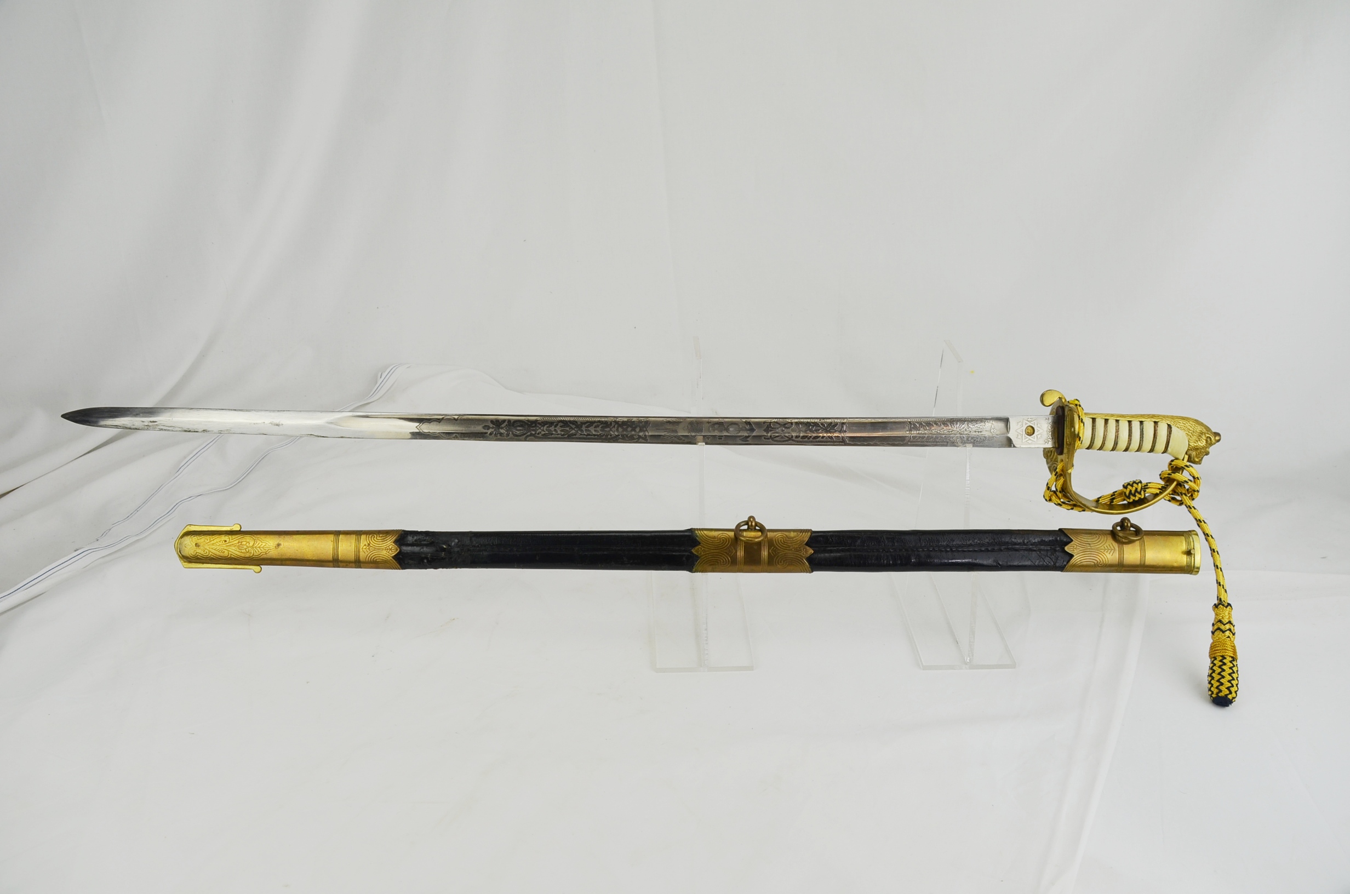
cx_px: 675
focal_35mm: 30
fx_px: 1123
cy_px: 447
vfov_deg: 43.4
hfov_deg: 62.0
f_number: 6.3
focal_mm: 20
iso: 200
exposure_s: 1/160
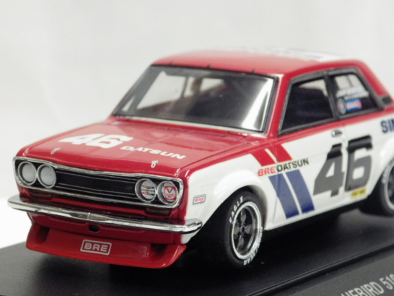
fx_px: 2255
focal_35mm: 198
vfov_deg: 7.5
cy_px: 149
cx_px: 222
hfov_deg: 10.0
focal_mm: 30.4
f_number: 5.3
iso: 800
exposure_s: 1/40
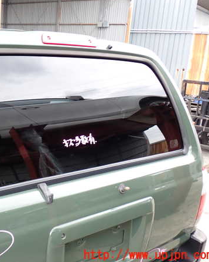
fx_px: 325
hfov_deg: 34.5
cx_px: 40
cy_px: 130
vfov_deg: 43.8
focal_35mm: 42
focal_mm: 5.79
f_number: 2.4
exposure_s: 1/125
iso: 100
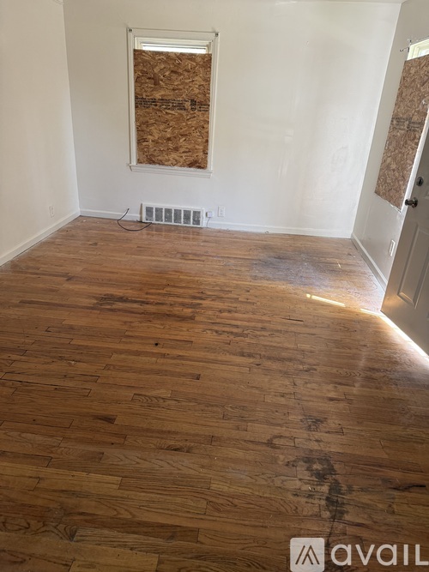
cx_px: 214
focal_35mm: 24
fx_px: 397
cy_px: 286
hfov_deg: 56.8
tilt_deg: -24.1
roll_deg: -4.5
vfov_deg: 71.6
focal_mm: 6.76
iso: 200
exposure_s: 1/115
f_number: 1.78
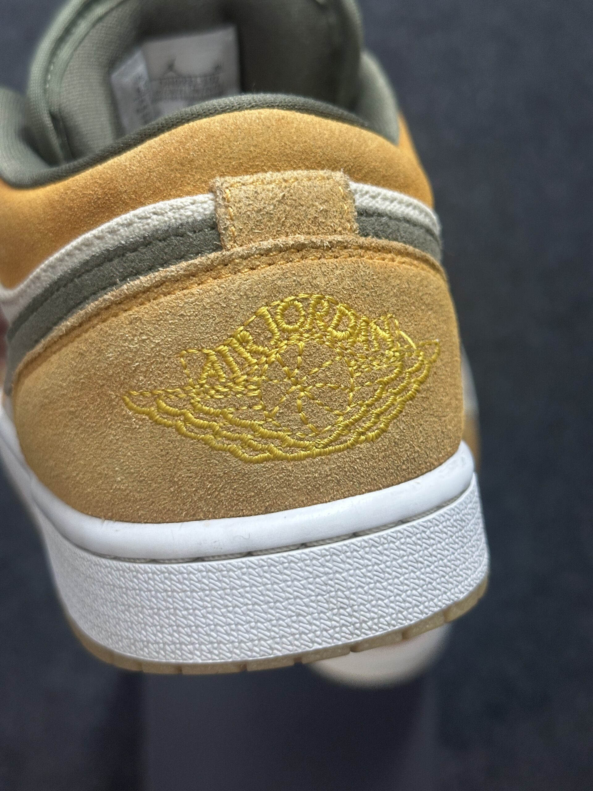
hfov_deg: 30.3
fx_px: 1096
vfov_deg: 39.7
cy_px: 396
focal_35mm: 48
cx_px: 296
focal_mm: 6.86
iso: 200
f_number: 1.78
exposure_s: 1/33
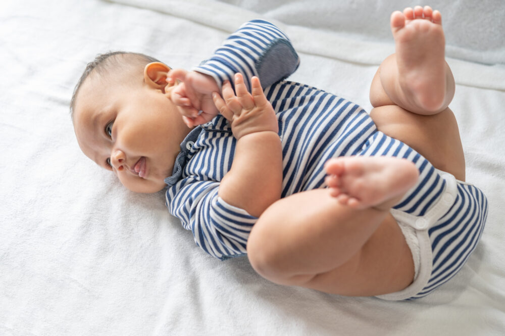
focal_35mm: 60
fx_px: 841
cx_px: 252
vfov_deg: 22.6
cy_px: 168
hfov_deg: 33.4
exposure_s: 1/80
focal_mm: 60
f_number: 5
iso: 400
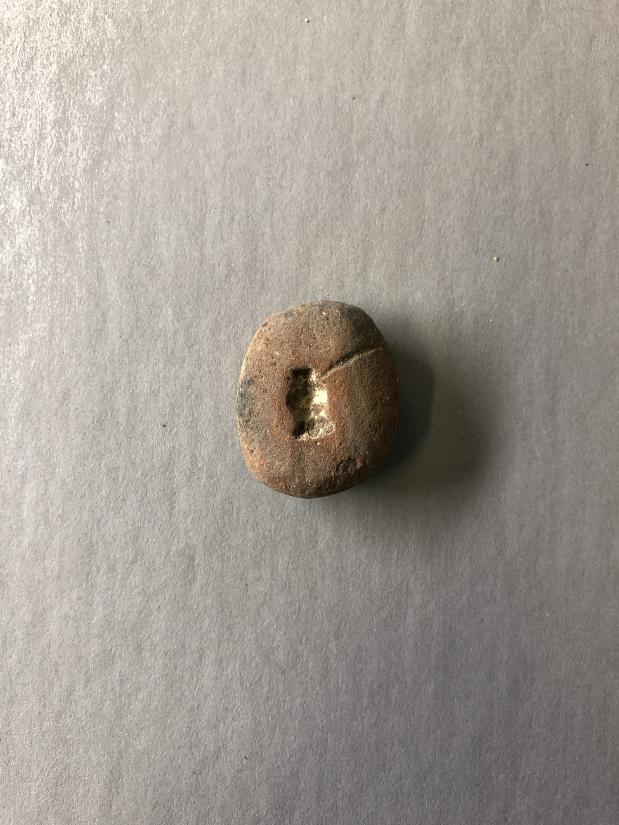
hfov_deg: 49.7
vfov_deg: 63.4
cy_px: 412
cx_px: 310
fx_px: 668
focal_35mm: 28
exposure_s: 1/20
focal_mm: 3.99
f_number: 1.8
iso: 40
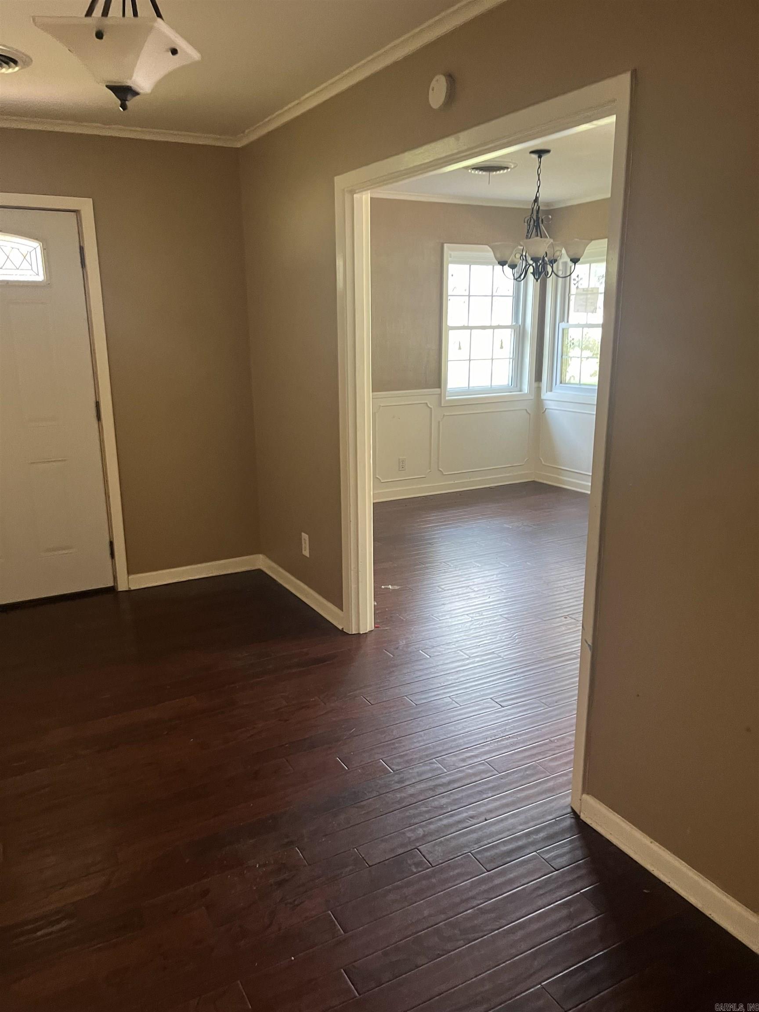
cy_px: 506
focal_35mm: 26
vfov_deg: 67.3
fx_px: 760
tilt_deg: -10.2
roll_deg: +2.6
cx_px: 380
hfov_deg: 53.1
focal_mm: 5.1
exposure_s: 1/60
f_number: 1.6
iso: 320
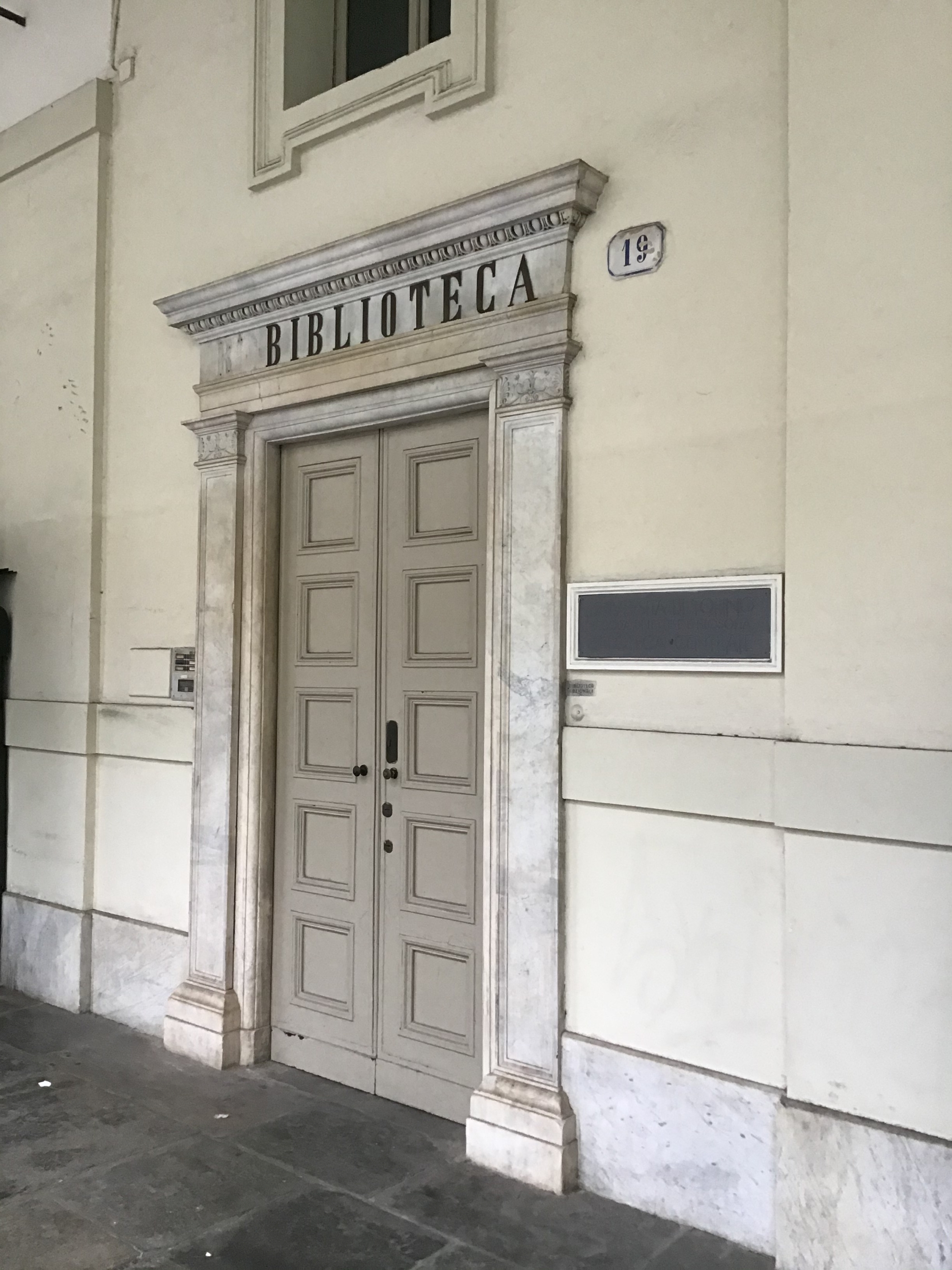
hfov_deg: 45.4
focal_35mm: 31
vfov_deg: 58.4
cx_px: 476
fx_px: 1137
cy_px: 635
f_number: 2.4
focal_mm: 3.3
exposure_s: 1/33
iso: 125
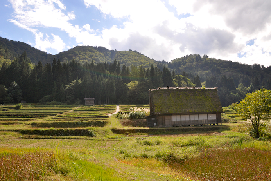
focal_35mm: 28
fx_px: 211
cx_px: 131
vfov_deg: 46.4
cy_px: 93
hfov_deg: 65.5
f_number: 10
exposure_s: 1/400
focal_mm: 18
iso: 200
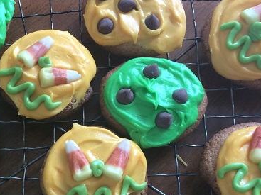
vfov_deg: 23.2
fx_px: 467
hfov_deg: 30.3
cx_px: 44
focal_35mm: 62
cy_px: 163
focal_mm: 4.15
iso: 50
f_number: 2.2
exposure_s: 1/30
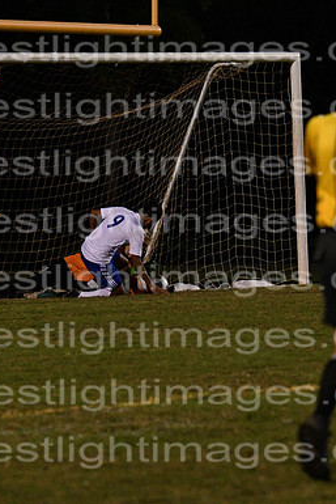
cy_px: 252
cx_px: 131
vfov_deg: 6.3
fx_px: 4584
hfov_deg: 4.2
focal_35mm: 328
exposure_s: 1/1250
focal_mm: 145
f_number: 4
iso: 6400
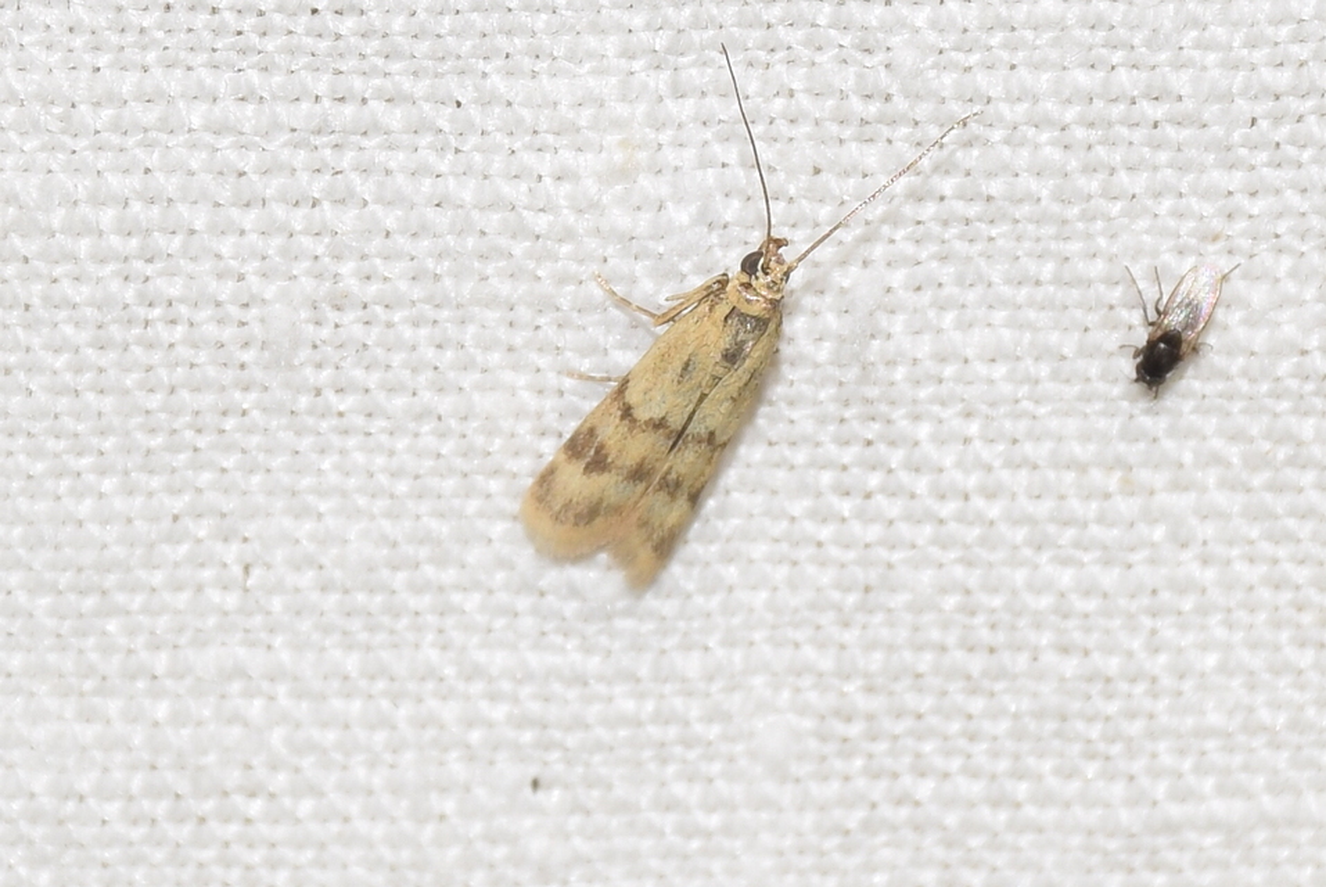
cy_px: 444
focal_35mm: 210
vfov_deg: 6.6
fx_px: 7742
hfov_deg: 9.8
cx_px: 663
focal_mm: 140
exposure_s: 1/160
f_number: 11
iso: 100
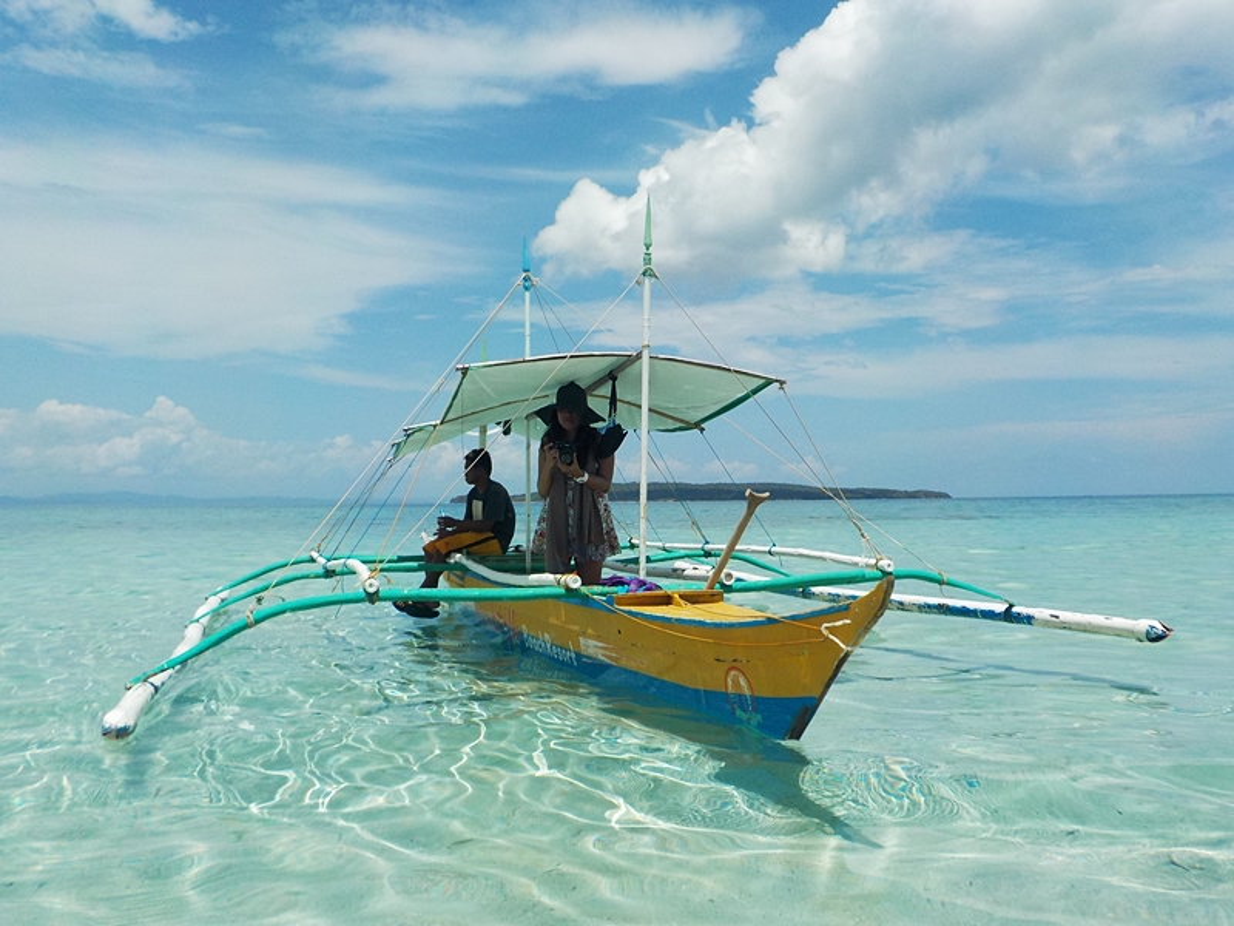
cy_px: 463
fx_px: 1069
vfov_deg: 46.8
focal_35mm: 30
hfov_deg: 60.0
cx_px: 617
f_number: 6.6
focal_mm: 4.1
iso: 125
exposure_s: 1/640
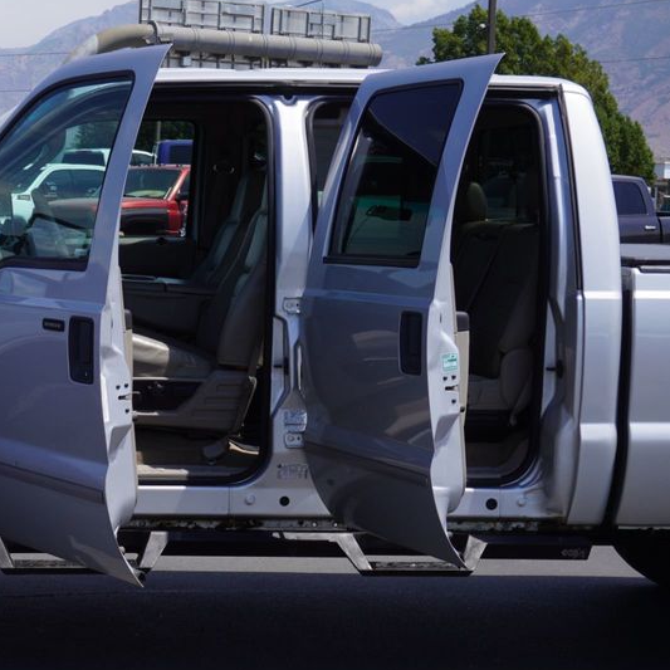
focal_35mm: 86
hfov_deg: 19.7
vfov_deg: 20.2
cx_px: 35
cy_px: 393
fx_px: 1879
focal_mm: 35
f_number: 9
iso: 100
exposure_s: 1/250
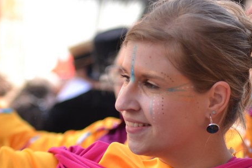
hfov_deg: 10.2
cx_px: 151
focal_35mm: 201
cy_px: 108
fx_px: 1407
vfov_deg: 6.8
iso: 100
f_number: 2.8
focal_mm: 60
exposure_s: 1/250
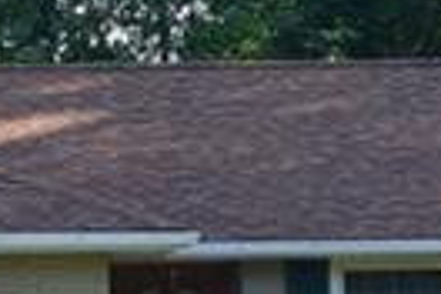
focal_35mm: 395
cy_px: 190
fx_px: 4838
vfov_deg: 3.5
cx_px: -97
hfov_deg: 5.2
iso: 400
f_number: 10
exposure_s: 1/250
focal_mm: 34
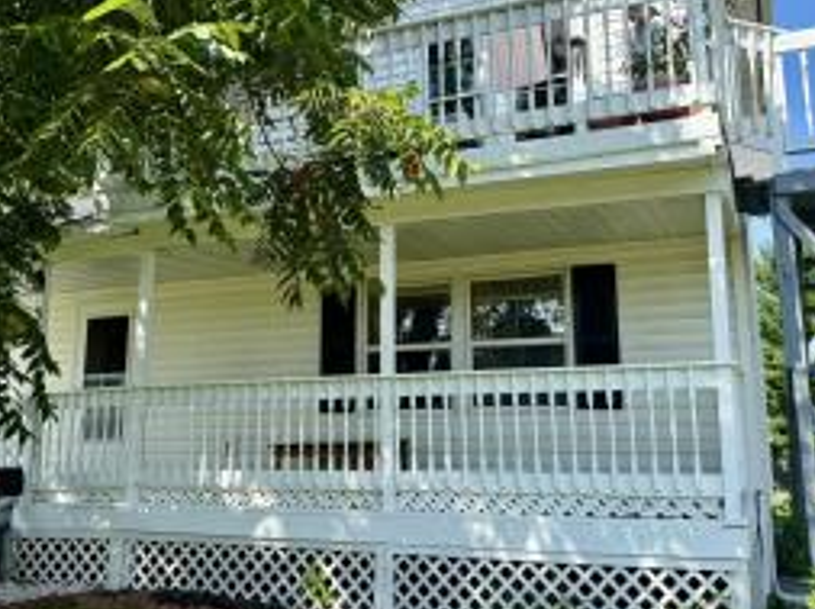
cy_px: 248
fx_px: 893
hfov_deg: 49.0
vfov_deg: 37.5
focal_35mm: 38
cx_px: 370
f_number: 1.78
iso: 100
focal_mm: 6.76
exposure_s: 1/2525
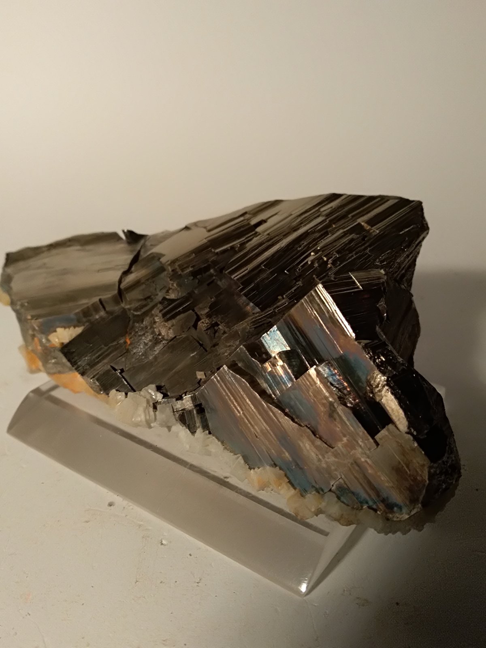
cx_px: 243
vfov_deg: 67.3
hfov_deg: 53.1
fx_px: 487
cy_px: 324
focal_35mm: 26
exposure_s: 1/33.3
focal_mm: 3.54
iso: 255
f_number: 2
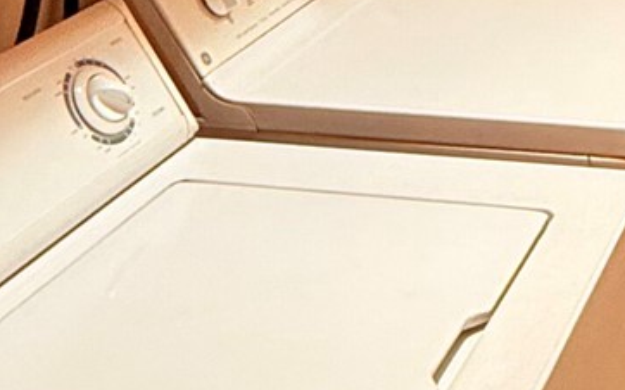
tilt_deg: -11.1
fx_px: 1430
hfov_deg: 23.2
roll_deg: +0.5
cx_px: 687
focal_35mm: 84
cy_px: -147
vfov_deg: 14.7
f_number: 2.2
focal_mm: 2.22
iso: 250
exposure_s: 1/60
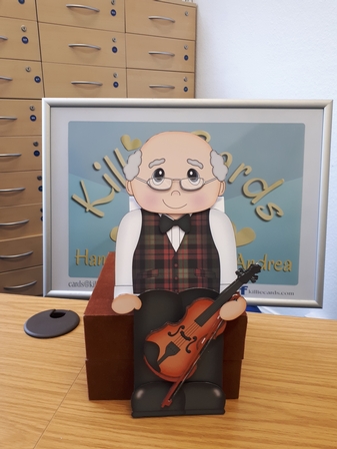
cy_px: 224
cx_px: 168
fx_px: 351
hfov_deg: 51.3
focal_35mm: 27
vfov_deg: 65.4
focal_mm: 3.6
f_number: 1.9
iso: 64
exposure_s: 1/33
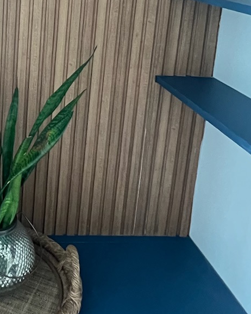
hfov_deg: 30.8
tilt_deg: -11.3
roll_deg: -2.1
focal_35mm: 45
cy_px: 41
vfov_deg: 38.7
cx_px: -7
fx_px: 418
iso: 1000
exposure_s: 1/53
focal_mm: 1.57
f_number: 1.8
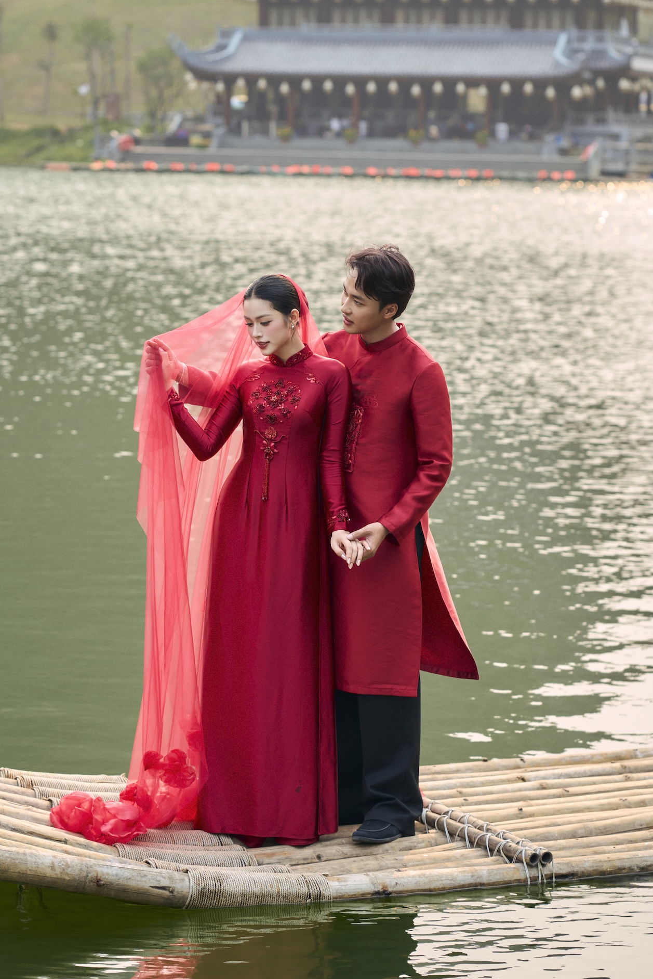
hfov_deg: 11.2
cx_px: 311
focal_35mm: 122
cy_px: 448
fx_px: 3319
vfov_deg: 16.8
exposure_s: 1/320
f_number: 3.2
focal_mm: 85
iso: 200
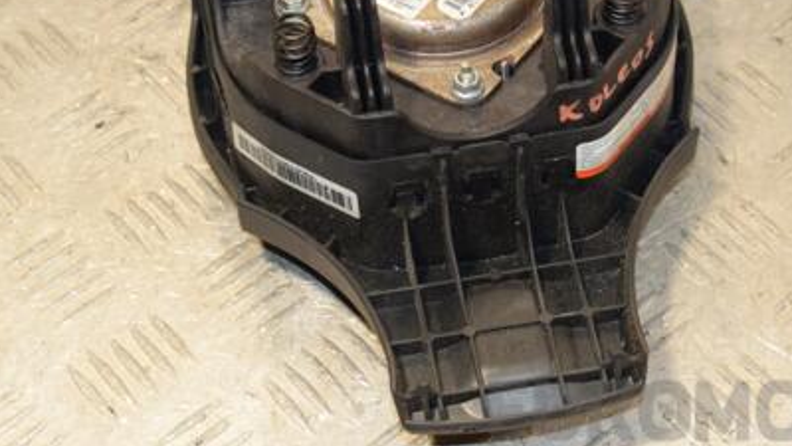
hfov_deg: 21.6
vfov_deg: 12.2
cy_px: 147
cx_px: 451
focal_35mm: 99
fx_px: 2079
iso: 800
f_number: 6.3
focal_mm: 42
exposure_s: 1/200
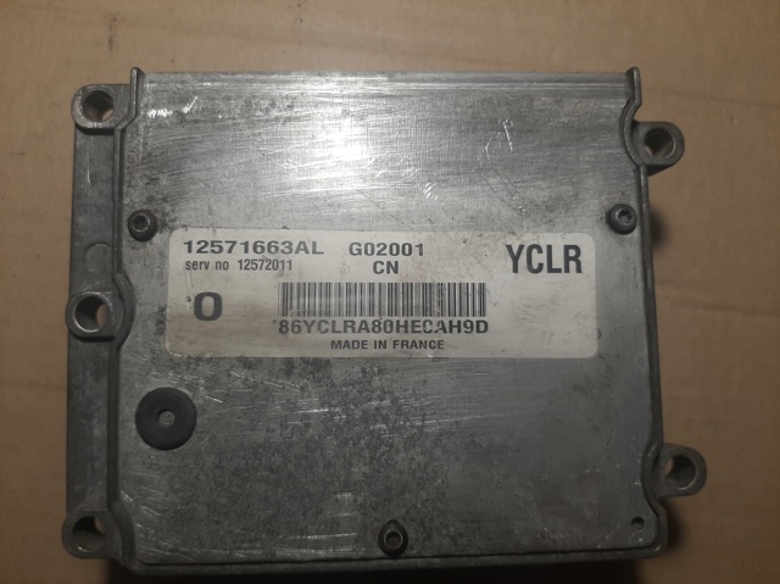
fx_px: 585
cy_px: 292
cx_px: 390
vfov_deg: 53.0
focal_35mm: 26
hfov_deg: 67.3
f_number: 1.7
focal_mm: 3.93
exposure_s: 1/100
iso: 50
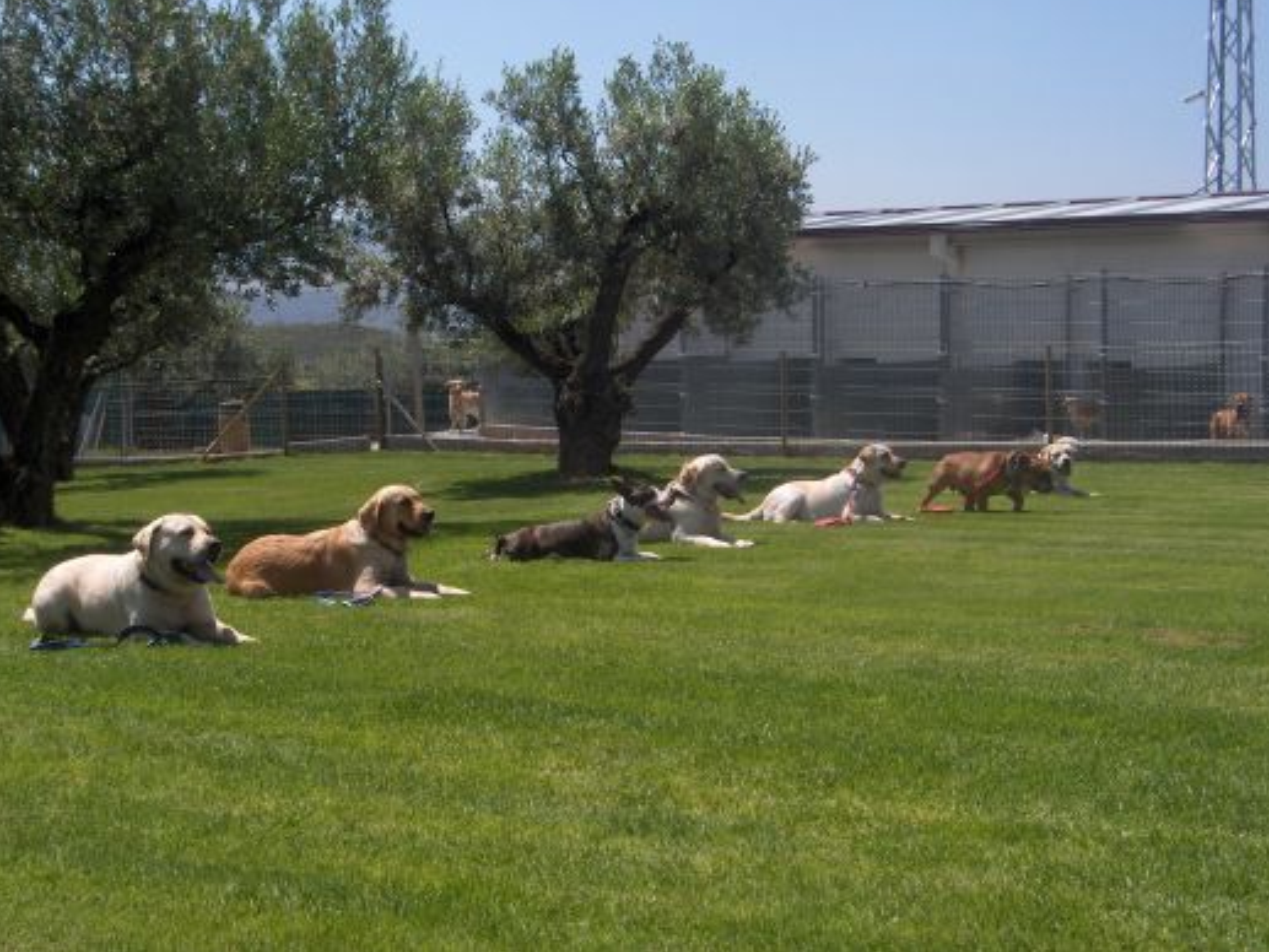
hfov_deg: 41.2
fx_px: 1687
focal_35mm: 46
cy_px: 459
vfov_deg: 31.5
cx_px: 614
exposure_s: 1/493
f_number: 5
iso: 100
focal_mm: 9
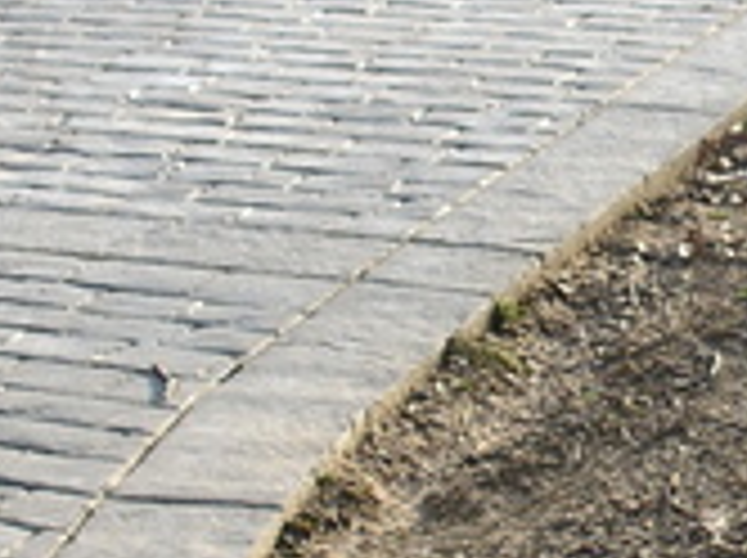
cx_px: 832
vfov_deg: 8.9
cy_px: 360
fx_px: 3599
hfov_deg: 11.7
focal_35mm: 167
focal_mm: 8.9
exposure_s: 1/118
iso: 50
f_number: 5
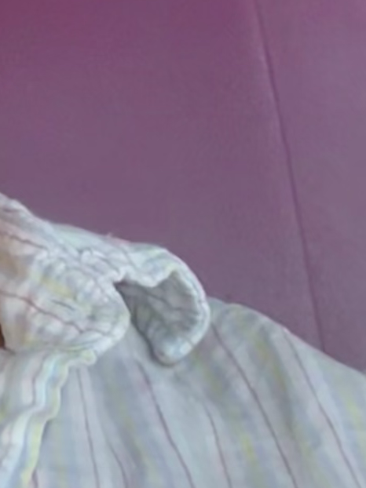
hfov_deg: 9.1
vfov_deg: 12.4
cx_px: -477
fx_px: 2102
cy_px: -330
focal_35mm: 149
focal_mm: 2.71
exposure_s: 1/122
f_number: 2.2
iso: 50
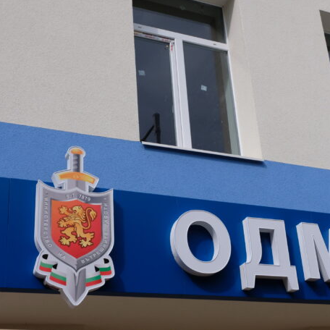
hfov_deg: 29.8
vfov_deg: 30.0
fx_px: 615
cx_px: 224
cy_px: 166
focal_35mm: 57
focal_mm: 29.5
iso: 200
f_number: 8
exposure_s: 1/400
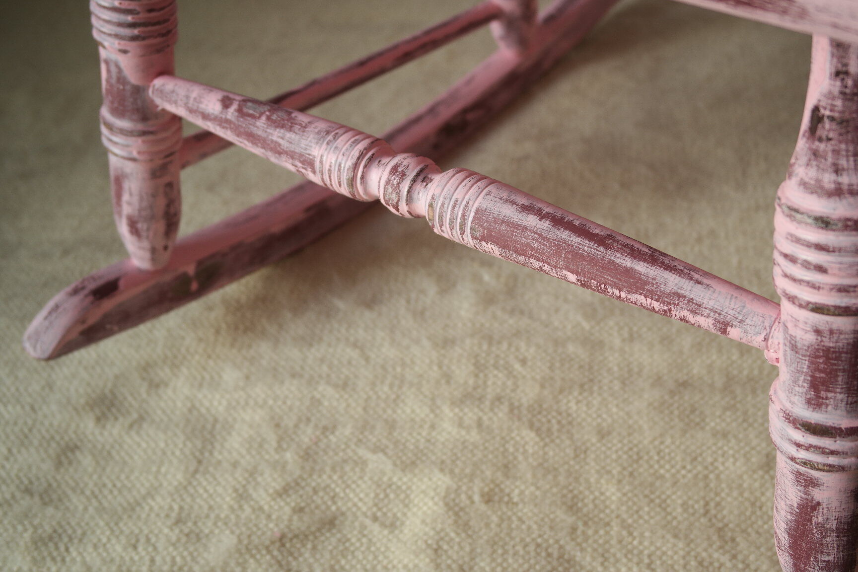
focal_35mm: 46
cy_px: 286
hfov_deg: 42.7
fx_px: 1096
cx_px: 429
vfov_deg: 29.2
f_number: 9
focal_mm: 30
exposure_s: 1/30
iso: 200
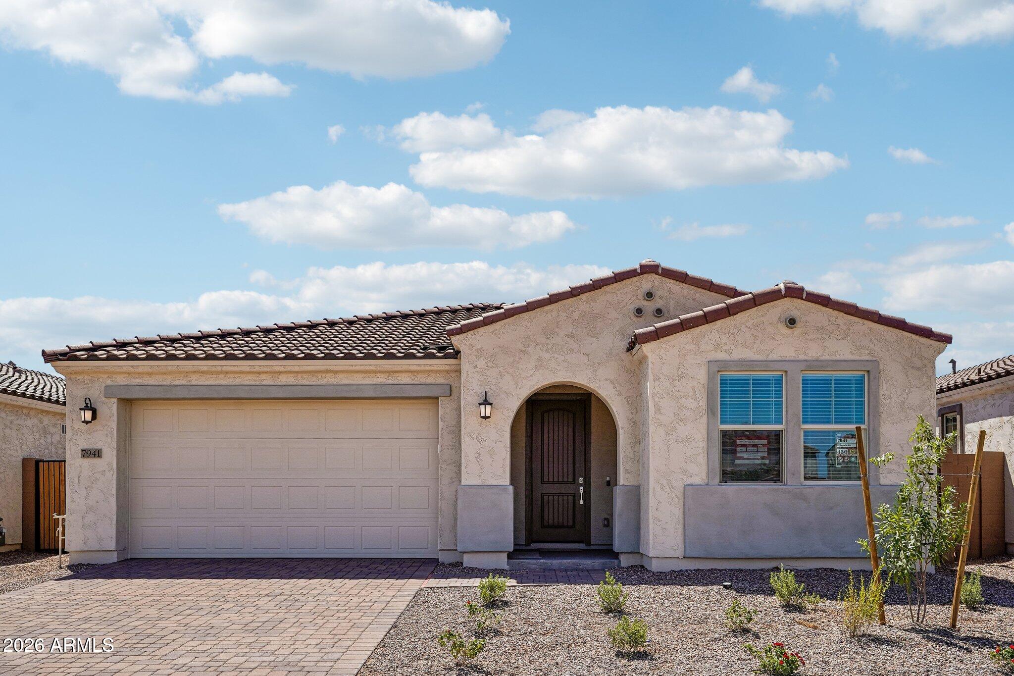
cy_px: 338
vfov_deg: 45.0
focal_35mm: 29
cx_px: 507
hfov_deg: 63.7
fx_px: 817
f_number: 8
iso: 400
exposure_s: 1/1600
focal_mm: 29
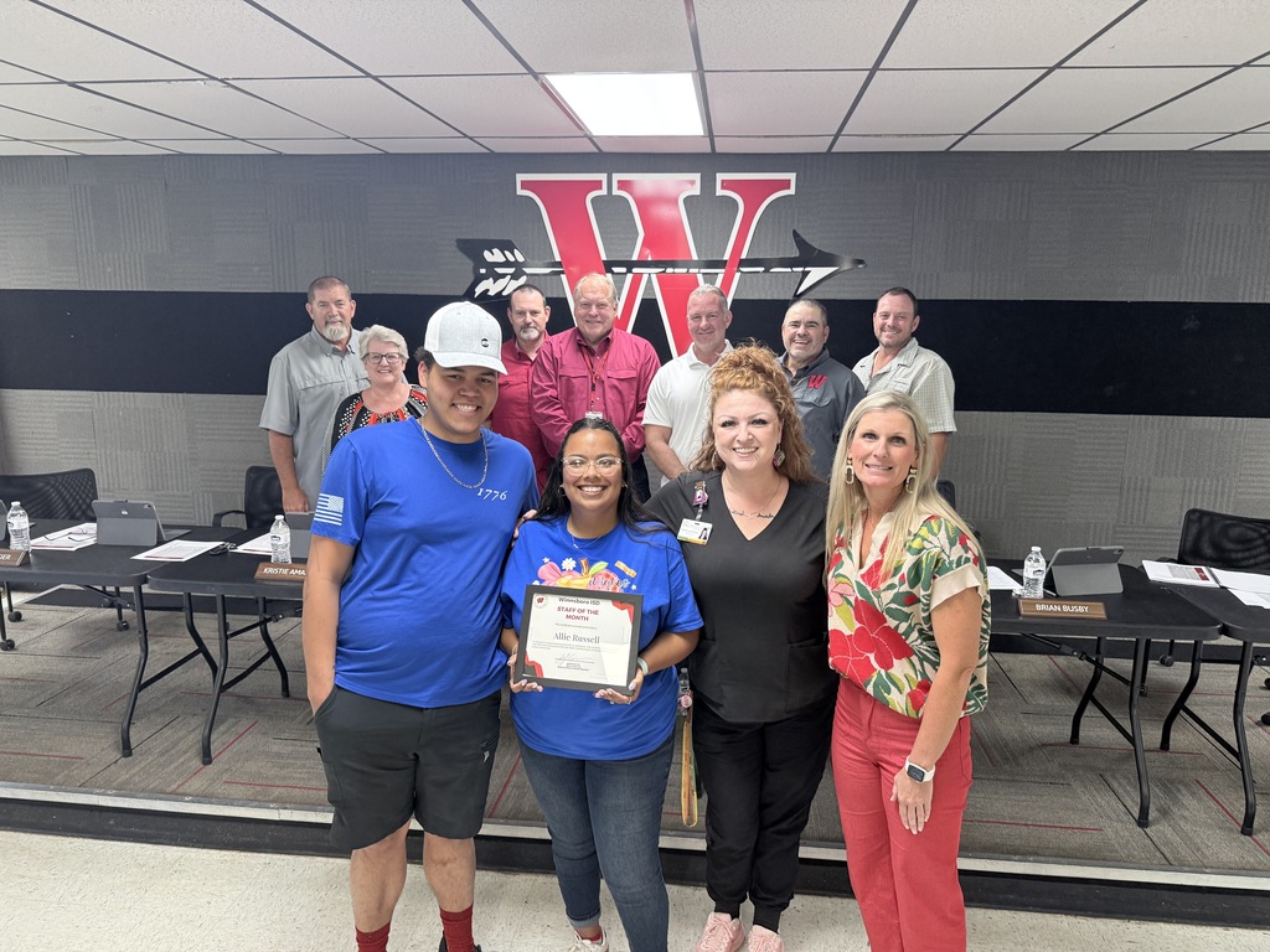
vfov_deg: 56.8
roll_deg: -0.6
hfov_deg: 71.6
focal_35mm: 24
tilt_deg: -10.0
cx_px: 635
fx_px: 881
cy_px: 476
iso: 160
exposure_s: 1/60
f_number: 1.78
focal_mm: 6.76
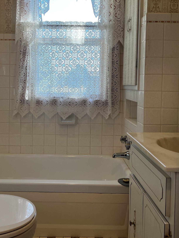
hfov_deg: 38.5
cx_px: 70
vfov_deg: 49.9
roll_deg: -0.7
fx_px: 255
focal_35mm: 37
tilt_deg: -2.7
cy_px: 97
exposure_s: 1/163
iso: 64
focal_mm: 5.7
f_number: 1.5
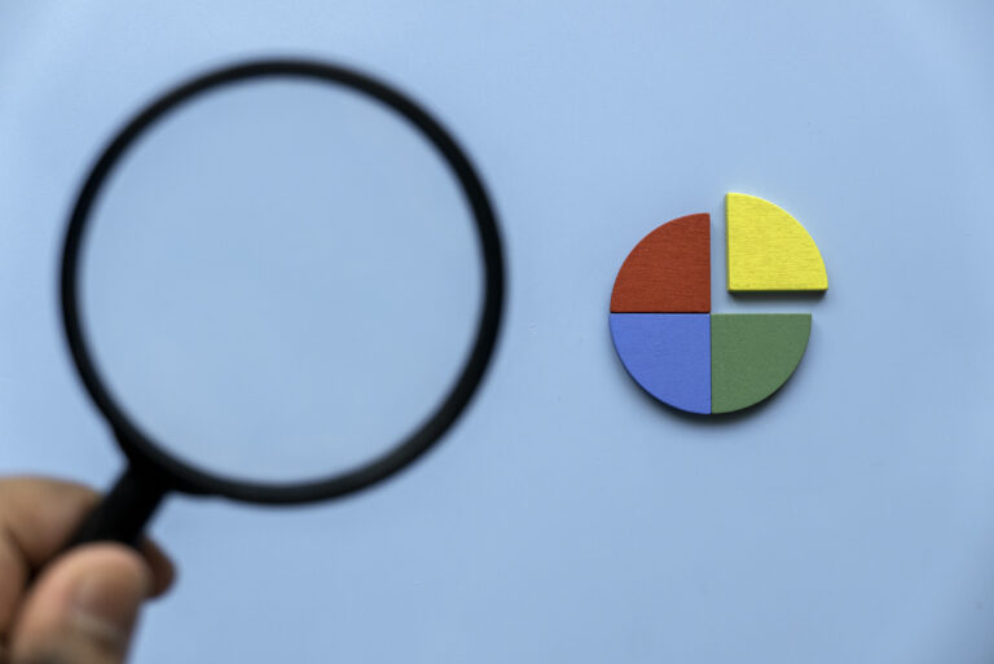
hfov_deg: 33.4
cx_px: 497
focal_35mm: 60
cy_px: 332
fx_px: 1658
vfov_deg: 22.7
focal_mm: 27.2
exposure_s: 1/125
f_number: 3.2
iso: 200
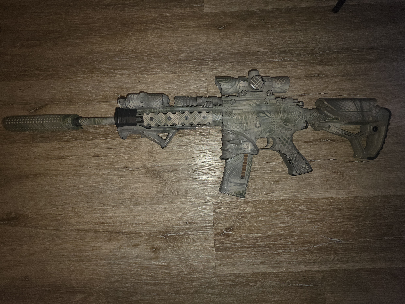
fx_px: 152
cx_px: 202
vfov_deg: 89.9
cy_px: 152
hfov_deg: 106.2
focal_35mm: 13
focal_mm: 2.2
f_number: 1.9
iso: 64
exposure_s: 1/50.3
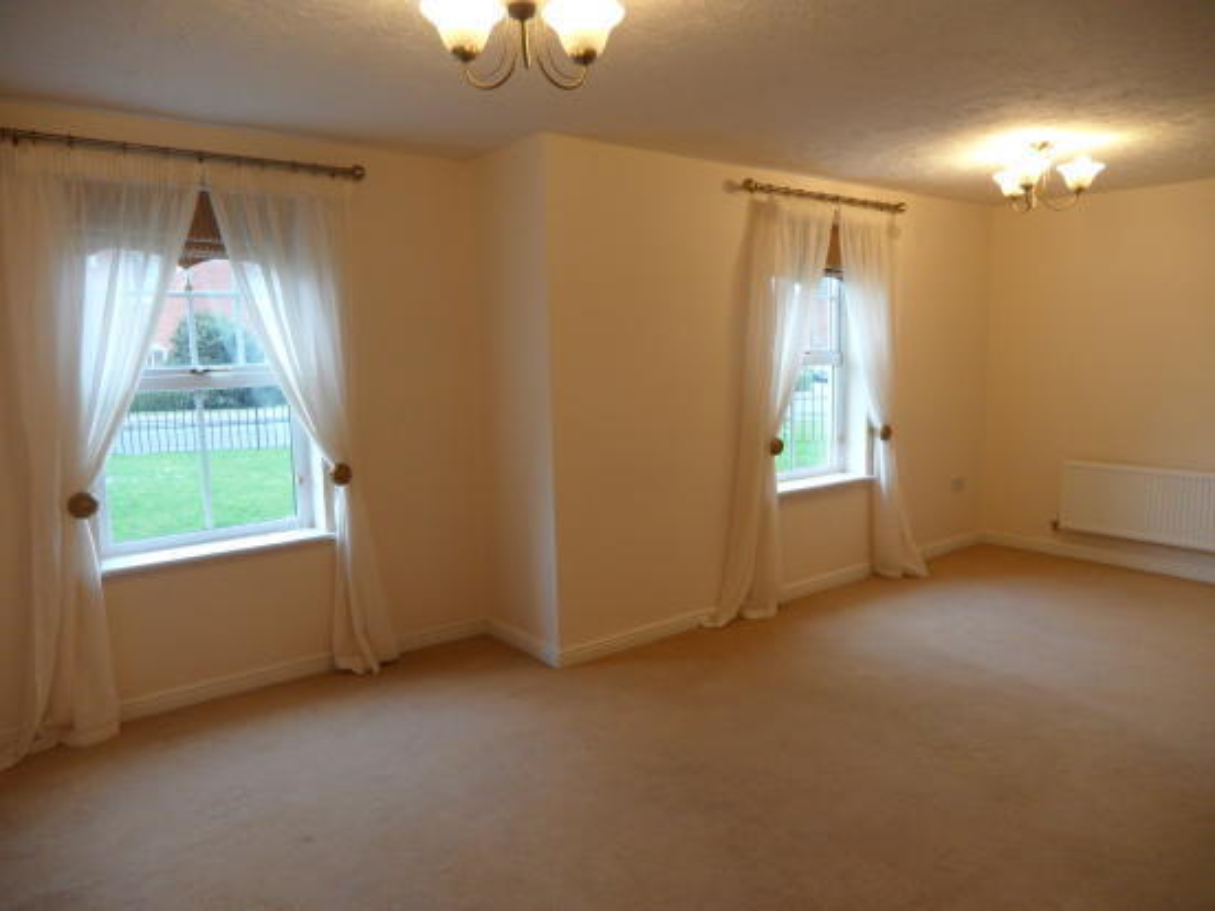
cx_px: 608
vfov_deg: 56.8
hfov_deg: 71.6
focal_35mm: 24
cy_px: 456
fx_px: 842
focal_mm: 4.1
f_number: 2.9
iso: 120
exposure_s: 1/30
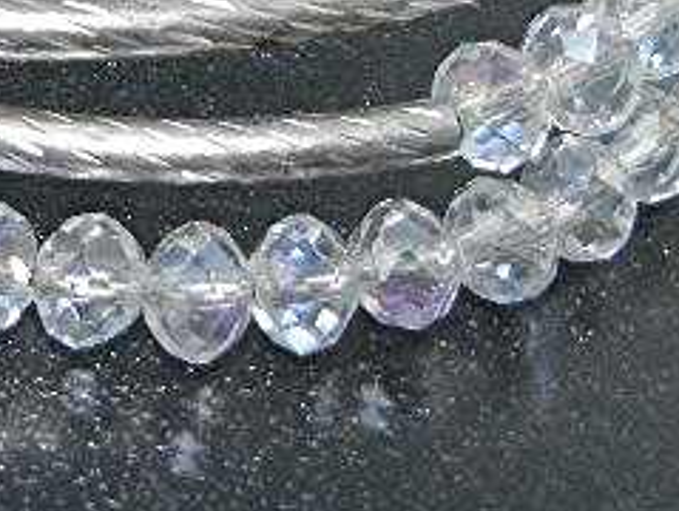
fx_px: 2731
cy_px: -145
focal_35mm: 139
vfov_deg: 10.5
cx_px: 114
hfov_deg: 14.1
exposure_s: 1/30
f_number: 7.8
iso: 790
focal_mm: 9.3
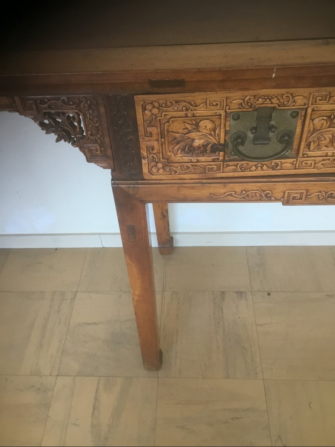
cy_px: 224
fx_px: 400
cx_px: 168
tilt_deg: -44.7
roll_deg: +3.3
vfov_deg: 58.4
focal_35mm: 31
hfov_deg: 45.4
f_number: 2.4
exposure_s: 1/33
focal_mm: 3.3
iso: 80
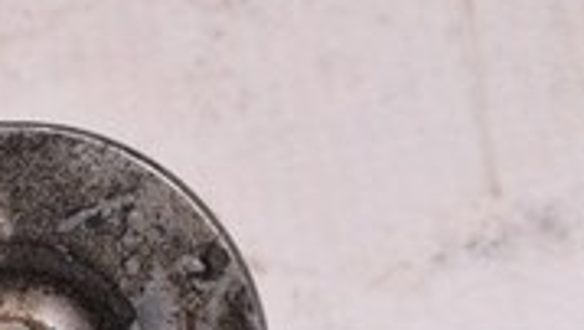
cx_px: -359
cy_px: 756
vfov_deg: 5.5
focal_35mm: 215
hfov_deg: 9.7
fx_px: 3332
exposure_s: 1/200
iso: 1600
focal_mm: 24
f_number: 8
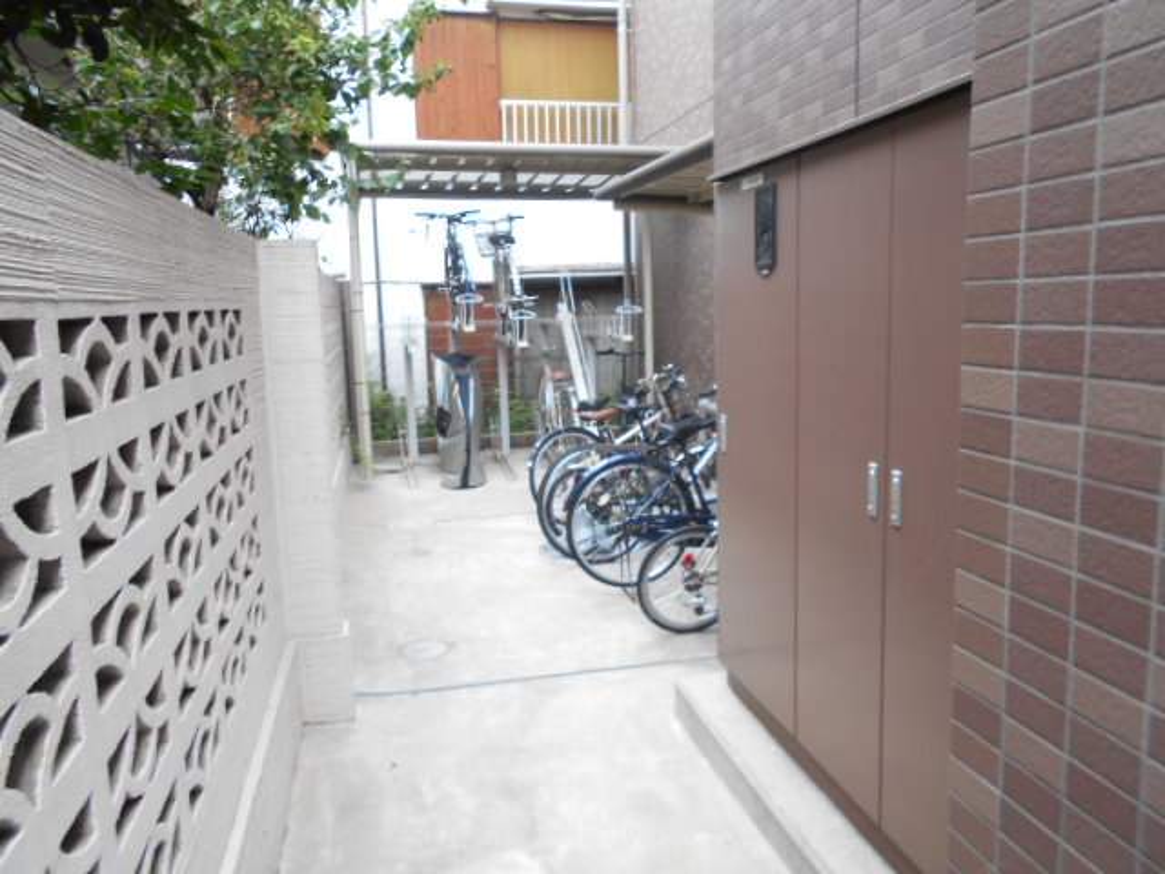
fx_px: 875
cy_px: 437
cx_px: 582
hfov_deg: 67.3
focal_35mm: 26
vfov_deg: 53.1
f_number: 3.2
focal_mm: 4.6
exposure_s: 1/50
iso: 80
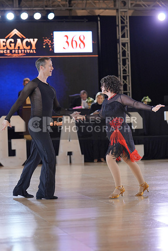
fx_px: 762
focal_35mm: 109
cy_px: 126
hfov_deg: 12.6
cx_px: 84
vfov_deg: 18.8
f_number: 2
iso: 800
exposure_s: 1/500
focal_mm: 73
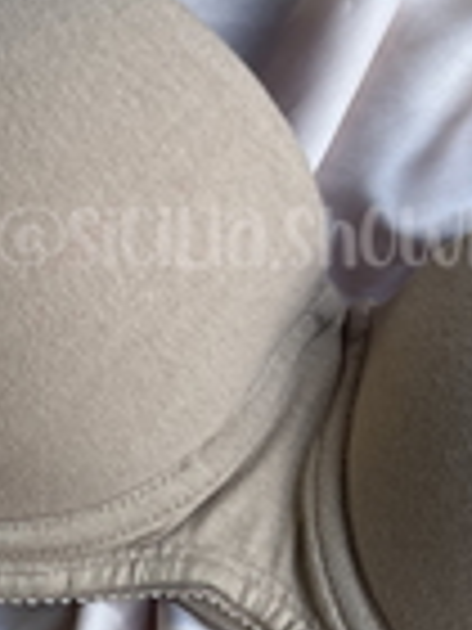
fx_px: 1800
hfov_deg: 14.9
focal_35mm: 99
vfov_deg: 19.3
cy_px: 619
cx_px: 225
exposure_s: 1/121
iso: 40
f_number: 1.6
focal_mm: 5.1
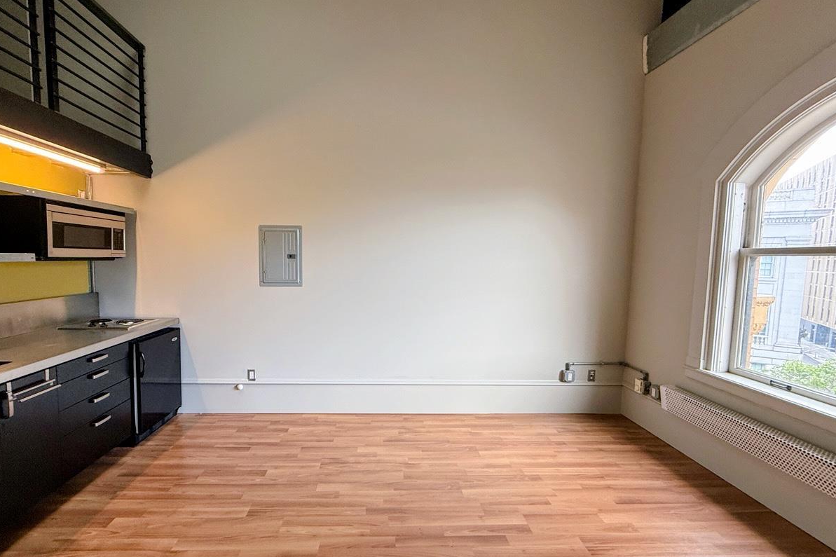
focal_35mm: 16
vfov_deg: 73.7
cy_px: 287
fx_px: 371
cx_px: 389
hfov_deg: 96.6
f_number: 2.2
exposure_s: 1/120
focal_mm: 2.22
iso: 160
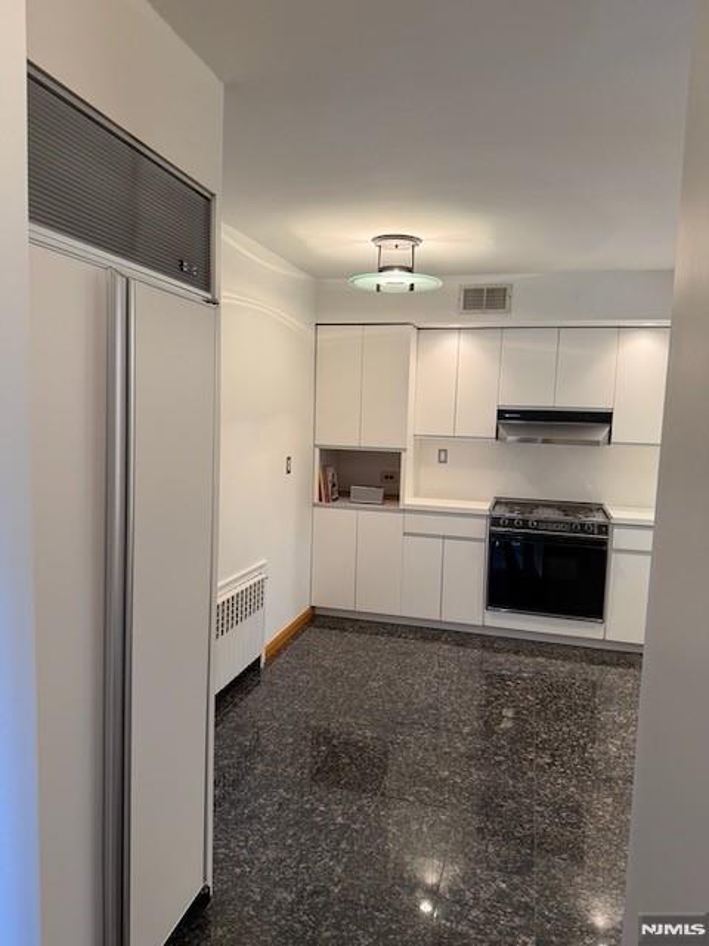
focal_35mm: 24
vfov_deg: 71.6
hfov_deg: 56.8
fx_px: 655
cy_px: 473
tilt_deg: -4.4
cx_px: 354
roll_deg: -2.4
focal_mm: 6.76
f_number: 1.78
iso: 125
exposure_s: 1/60
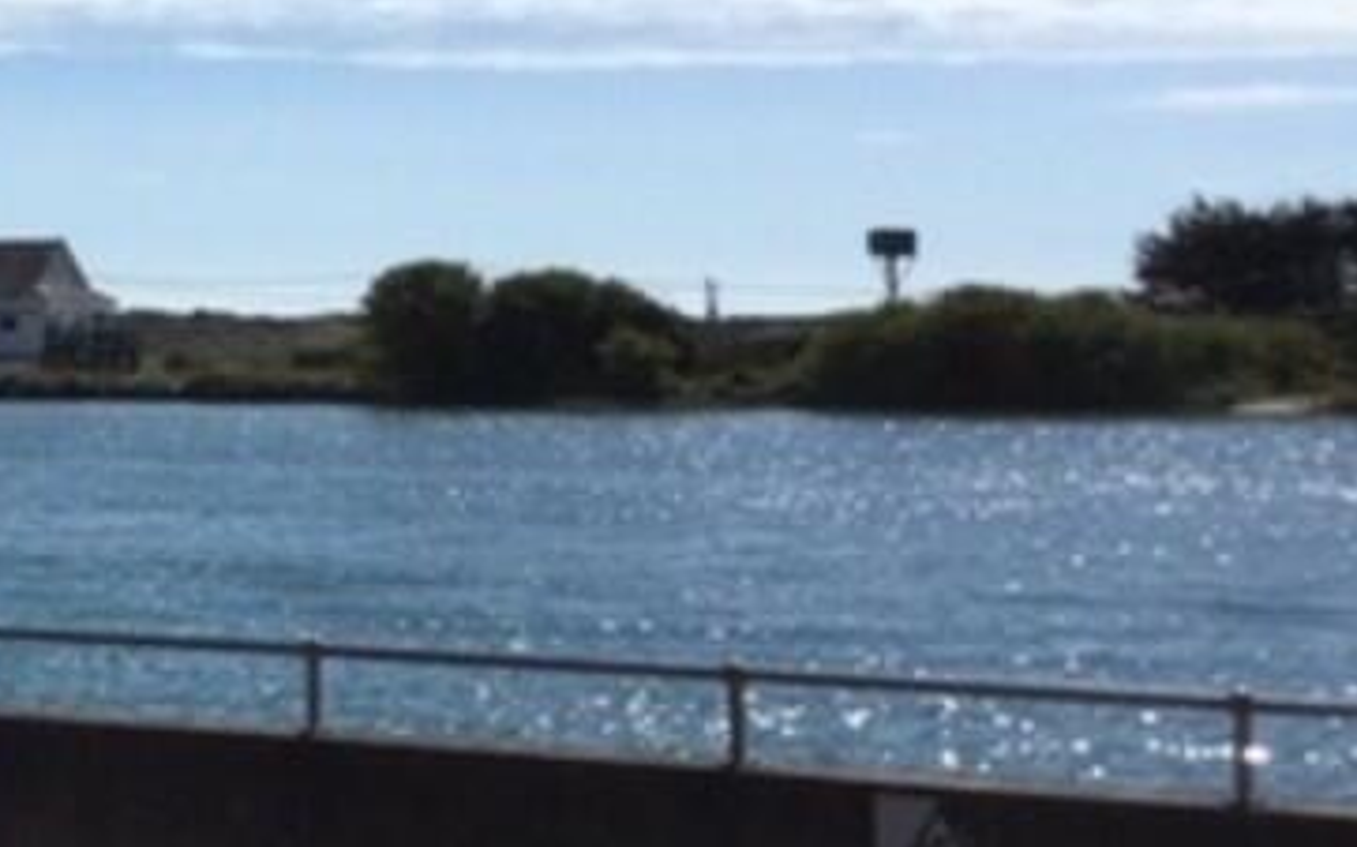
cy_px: 165
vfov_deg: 14.0
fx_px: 3438
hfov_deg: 21.0
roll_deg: +0.6
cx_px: -225
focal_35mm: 93
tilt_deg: +2.4
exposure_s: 1/3704
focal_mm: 3.3
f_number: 2.4
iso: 25
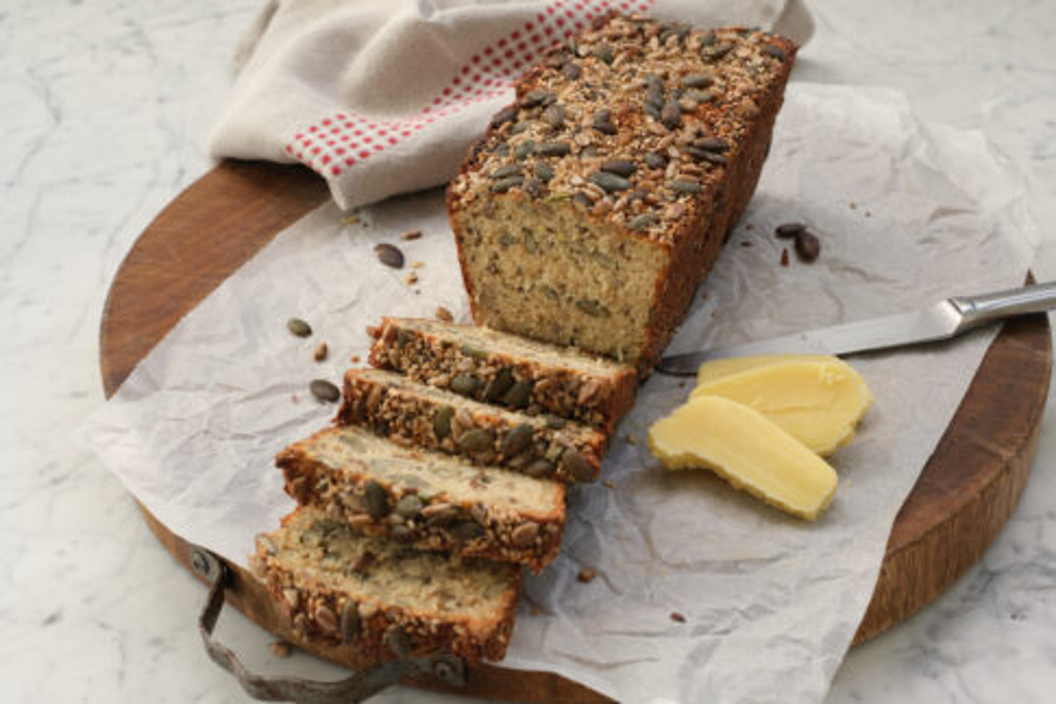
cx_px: 528
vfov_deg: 27.0
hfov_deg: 39.6
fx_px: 1466
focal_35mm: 50
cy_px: 352
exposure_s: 1/90
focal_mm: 33
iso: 500
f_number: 7.1
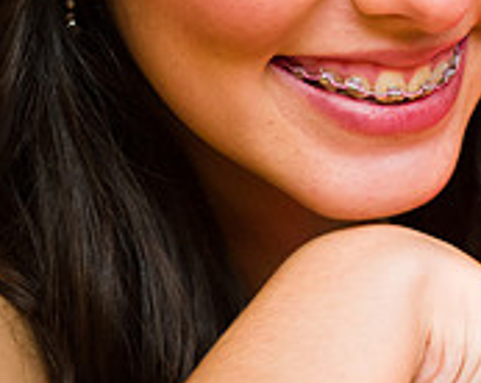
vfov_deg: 7.0
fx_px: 3128
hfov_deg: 8.7
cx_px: 528
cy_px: 11
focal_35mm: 220
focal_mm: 70
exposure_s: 1/125
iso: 1600
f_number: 3.2
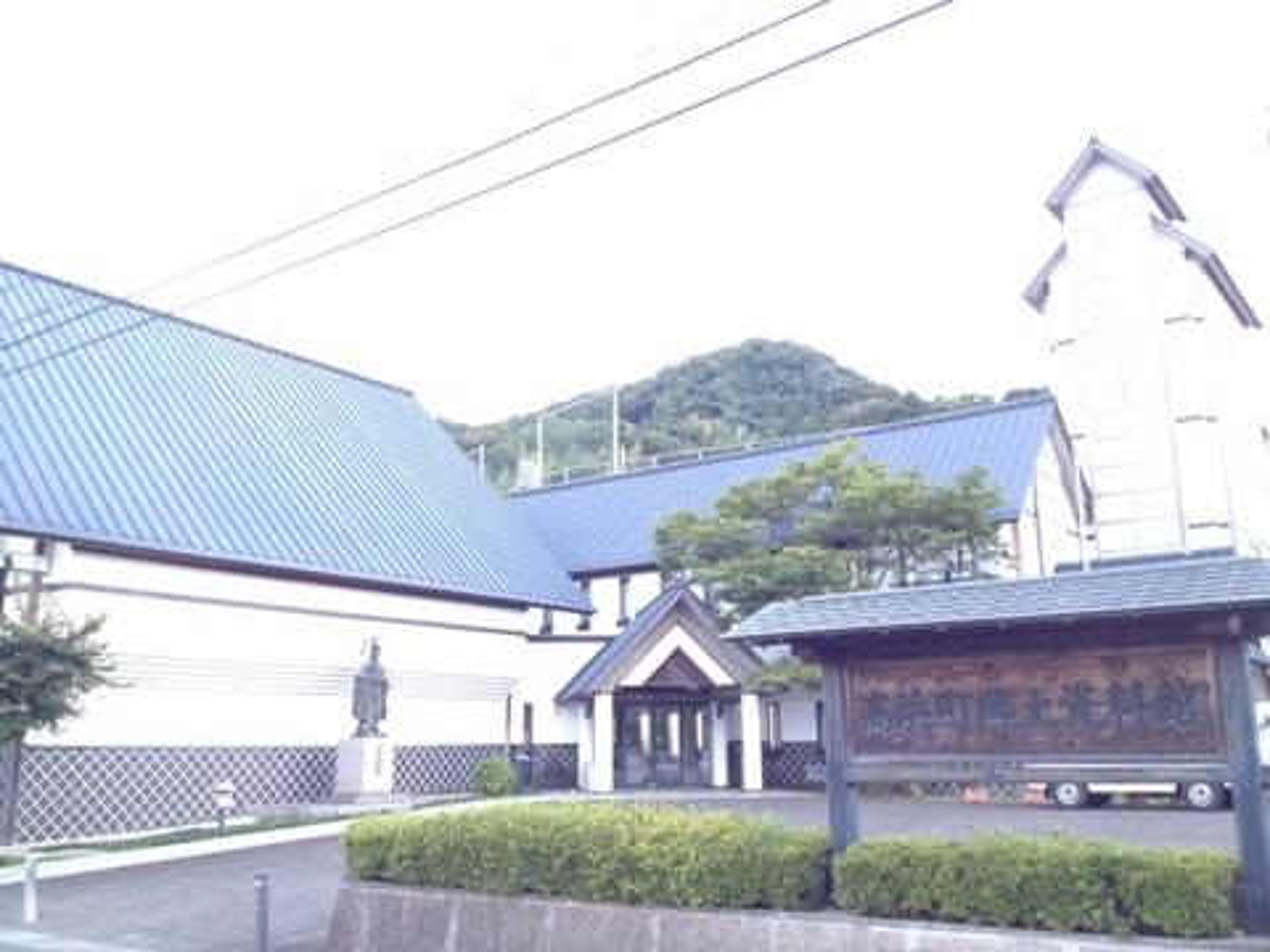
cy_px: 476
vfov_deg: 40.7
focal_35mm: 35
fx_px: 1284
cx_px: 635
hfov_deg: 52.6
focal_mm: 4.28
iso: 400
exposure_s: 1/15
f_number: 2.4
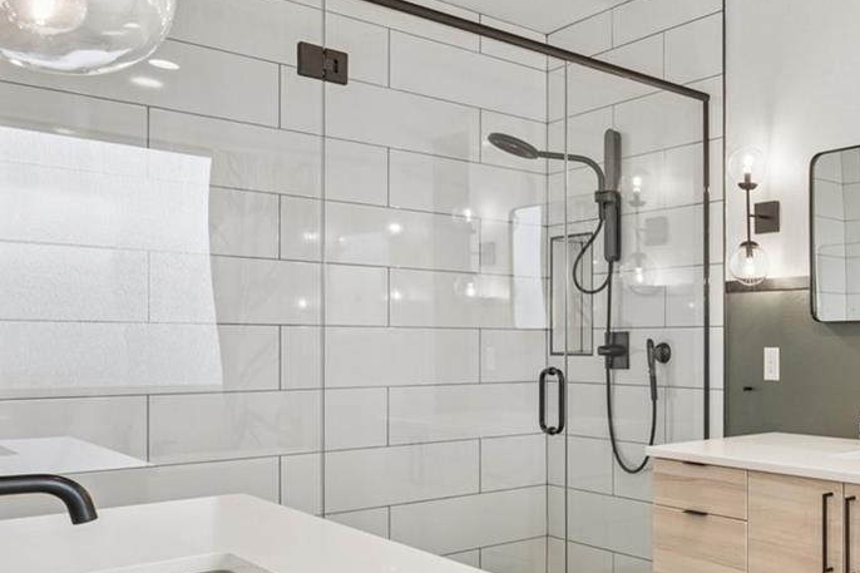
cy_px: 351
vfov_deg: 37.6
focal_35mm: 35
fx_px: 836
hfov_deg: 42.8
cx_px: 943
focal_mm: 15
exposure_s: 1/1.25
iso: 100
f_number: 11
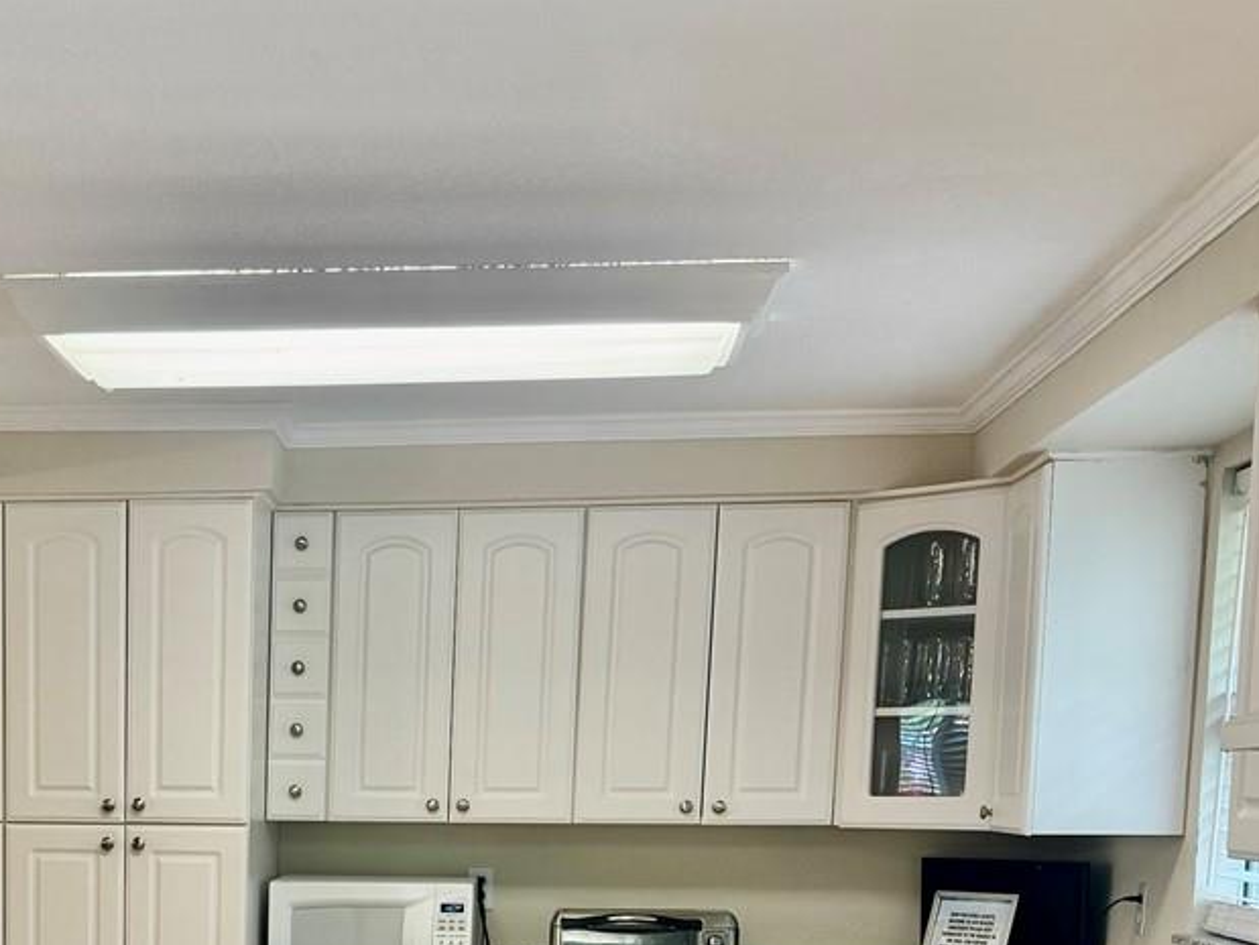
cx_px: 130
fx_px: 2256
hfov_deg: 29.9
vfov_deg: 22.1
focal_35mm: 62
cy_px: 1085
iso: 125
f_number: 1.78
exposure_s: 1/120
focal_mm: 6.76
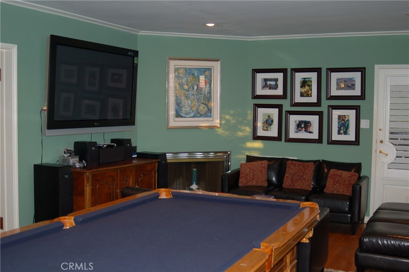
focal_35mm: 42
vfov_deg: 31.8
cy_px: 136
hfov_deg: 46.5
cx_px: 204
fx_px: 477
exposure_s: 1/60
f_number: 3.3
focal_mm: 28
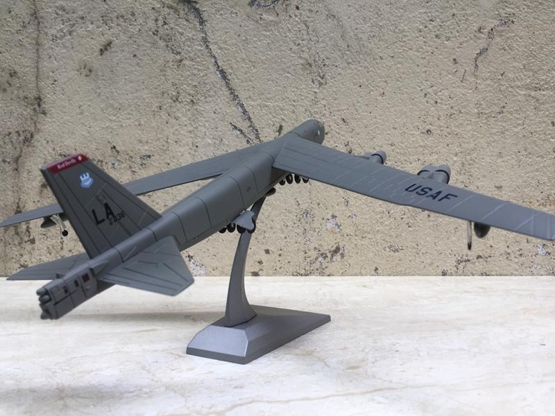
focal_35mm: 29
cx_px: 278
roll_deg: -1.7
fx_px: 465
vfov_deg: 48.2
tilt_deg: -3.2
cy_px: 208
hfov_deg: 61.7
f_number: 2.2
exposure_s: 1/50
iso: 32
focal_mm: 4.15
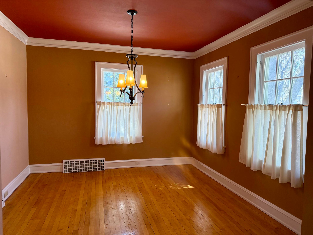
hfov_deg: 71.6
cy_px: 118
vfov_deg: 56.8
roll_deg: -0.3
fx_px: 217
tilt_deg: -3.3
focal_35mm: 24
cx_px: 156
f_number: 1.78
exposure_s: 1/176
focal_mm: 6.76
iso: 200
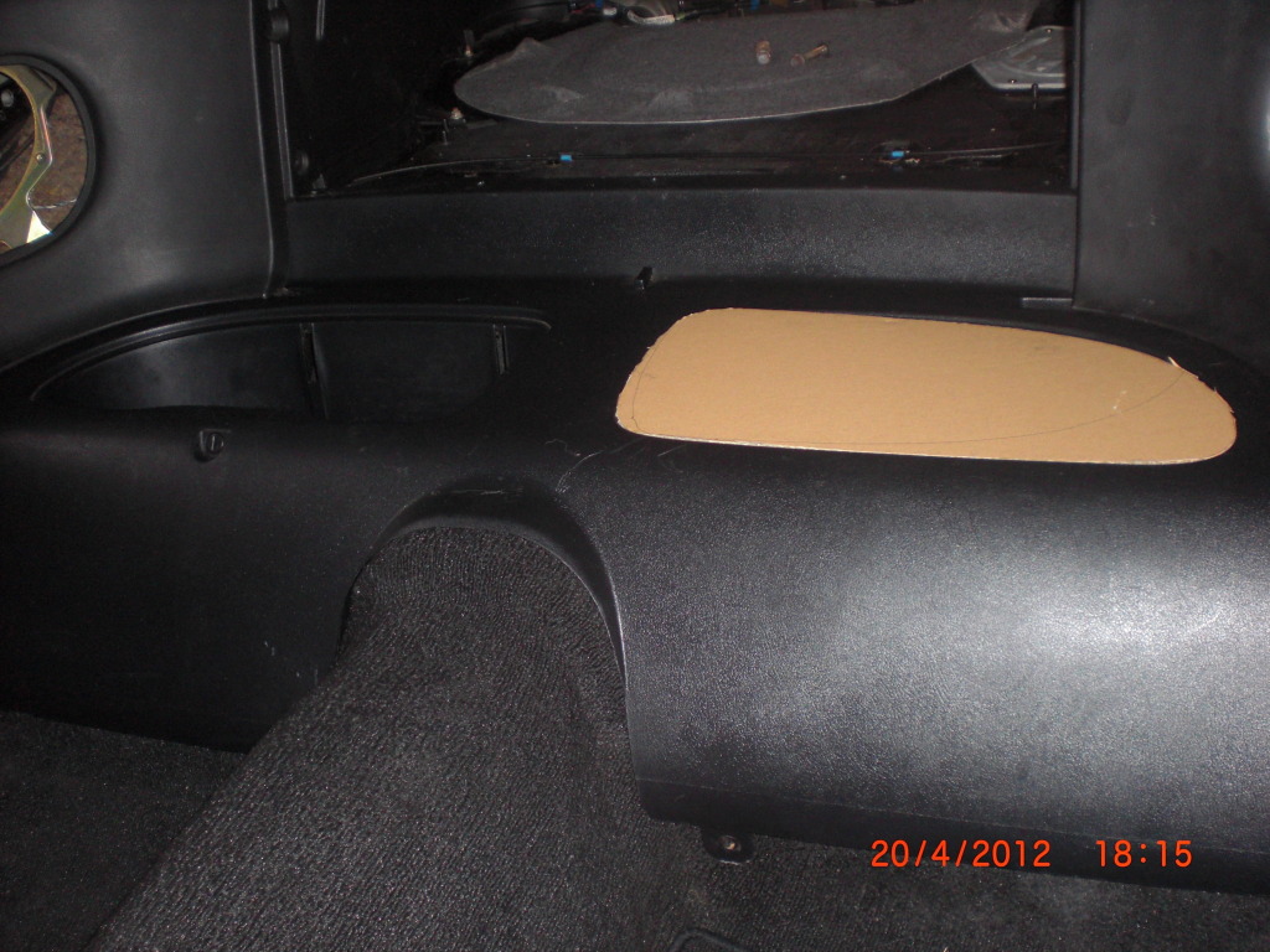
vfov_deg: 37.7
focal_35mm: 38
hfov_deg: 49.0
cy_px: 476
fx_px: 1394
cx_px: 635
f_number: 3.1
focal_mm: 6.3
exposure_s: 1/60
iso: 200
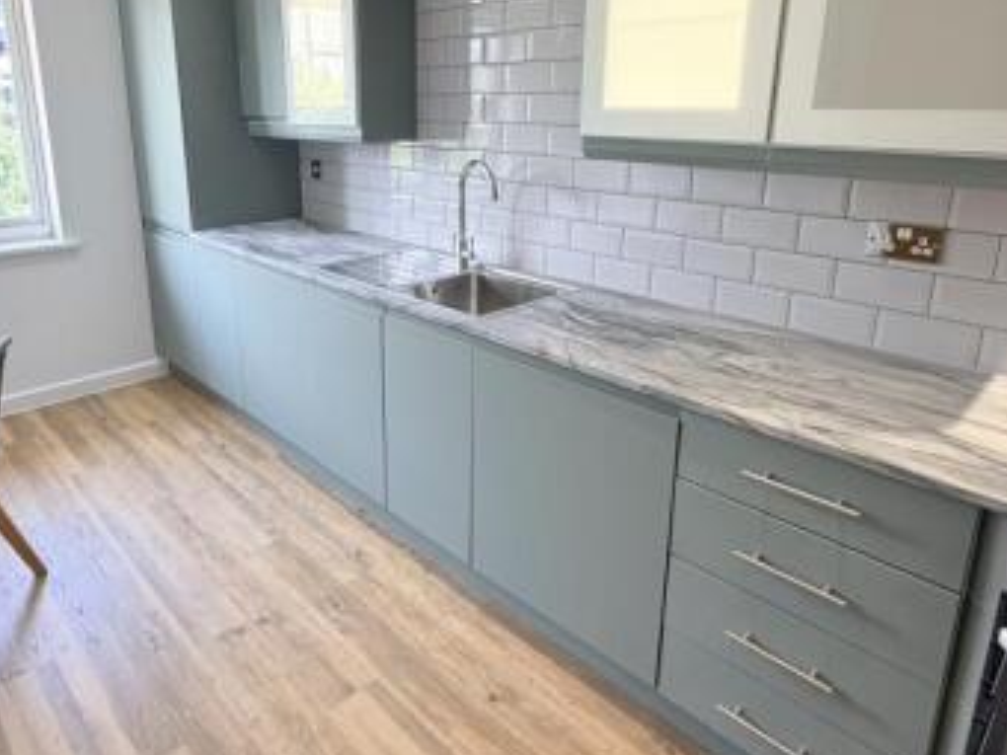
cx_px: 449
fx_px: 698
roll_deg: +0.8
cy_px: 283
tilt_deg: -14.0
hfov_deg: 71.4
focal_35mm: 24
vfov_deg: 56.1
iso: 250
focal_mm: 2.22
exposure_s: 1/50
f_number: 2.2
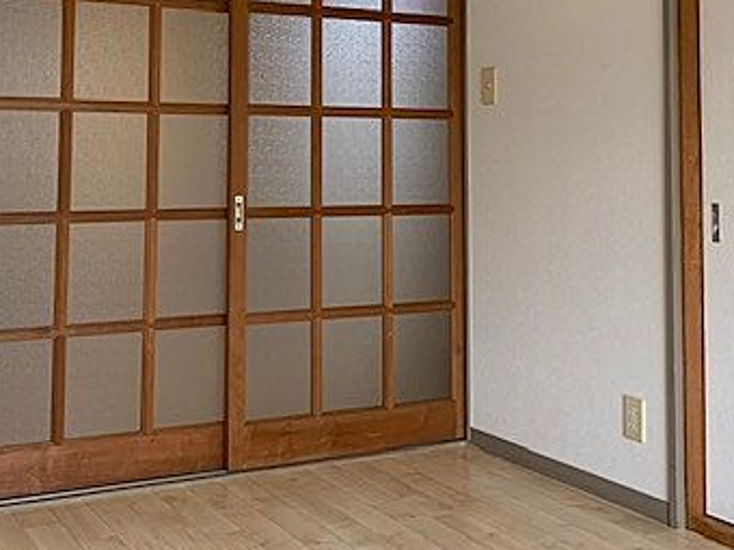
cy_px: 99
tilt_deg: +3.8
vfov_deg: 28.9
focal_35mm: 49
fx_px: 1039
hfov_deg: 38.6
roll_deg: +0.0
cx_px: 266
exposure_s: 1/60
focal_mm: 4.25
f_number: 1.8
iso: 125
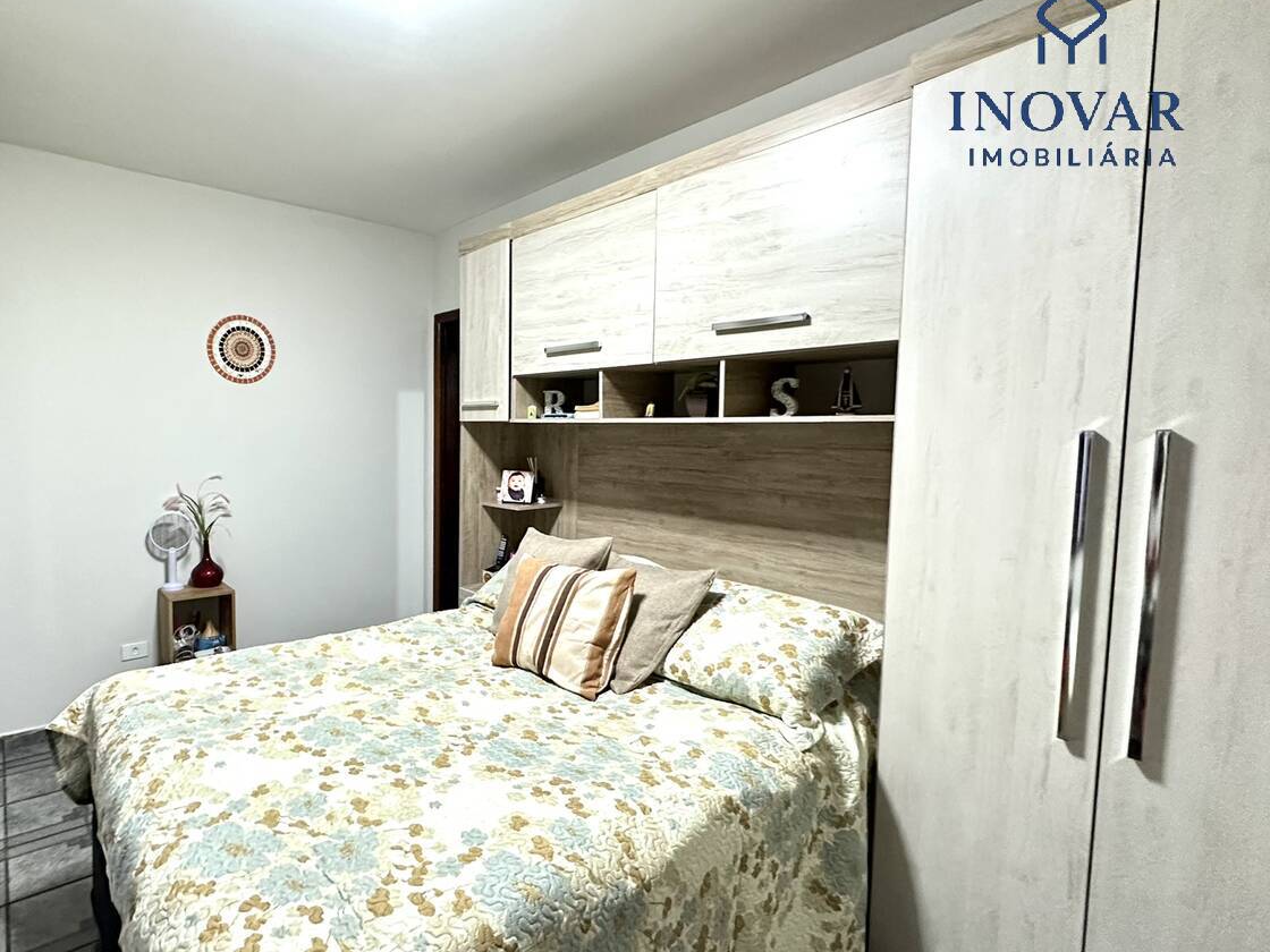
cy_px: 476
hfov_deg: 85.9
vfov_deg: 71.6
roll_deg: -0.1
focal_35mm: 18
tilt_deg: -5.4
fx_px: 660
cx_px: 472
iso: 500
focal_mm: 2.22
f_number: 2.2
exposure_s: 1/60
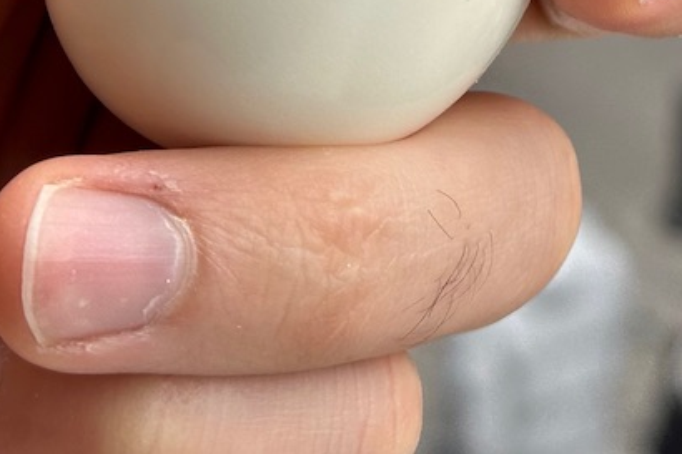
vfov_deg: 8.5
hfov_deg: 12.9
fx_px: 2954
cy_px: -343
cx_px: 788
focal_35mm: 156
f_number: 1.78
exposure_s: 1/584
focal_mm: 6.86
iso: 64
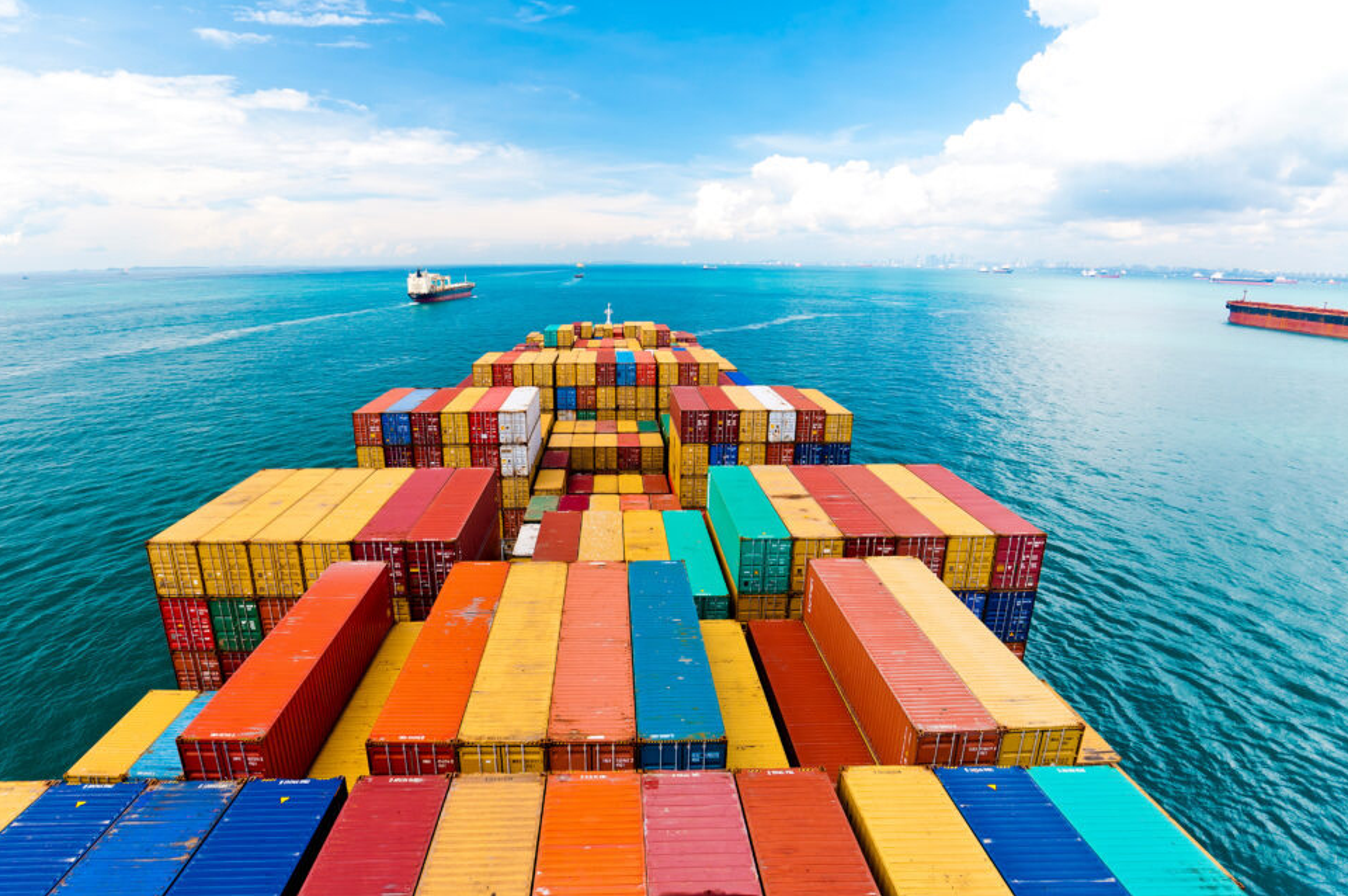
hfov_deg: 96.7
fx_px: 598
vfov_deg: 73.5
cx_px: 636
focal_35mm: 16
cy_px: 476
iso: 100
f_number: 9
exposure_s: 1/60
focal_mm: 10
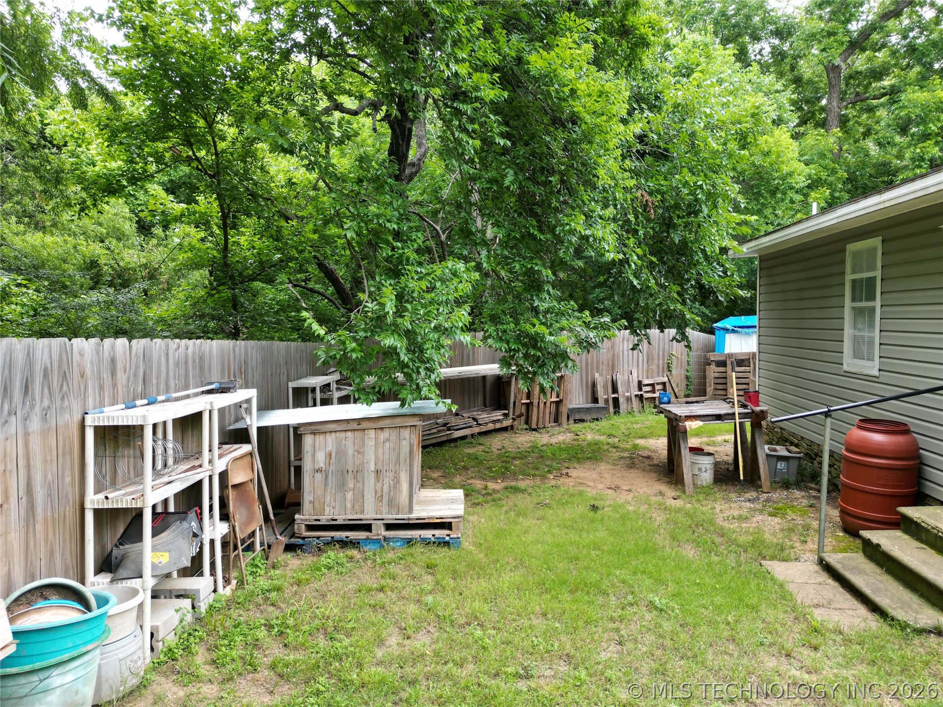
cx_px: 472
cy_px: 354
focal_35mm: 24
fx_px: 654
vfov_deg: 56.8
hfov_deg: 71.6
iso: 110
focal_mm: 6.72
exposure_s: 1/160
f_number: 1.7
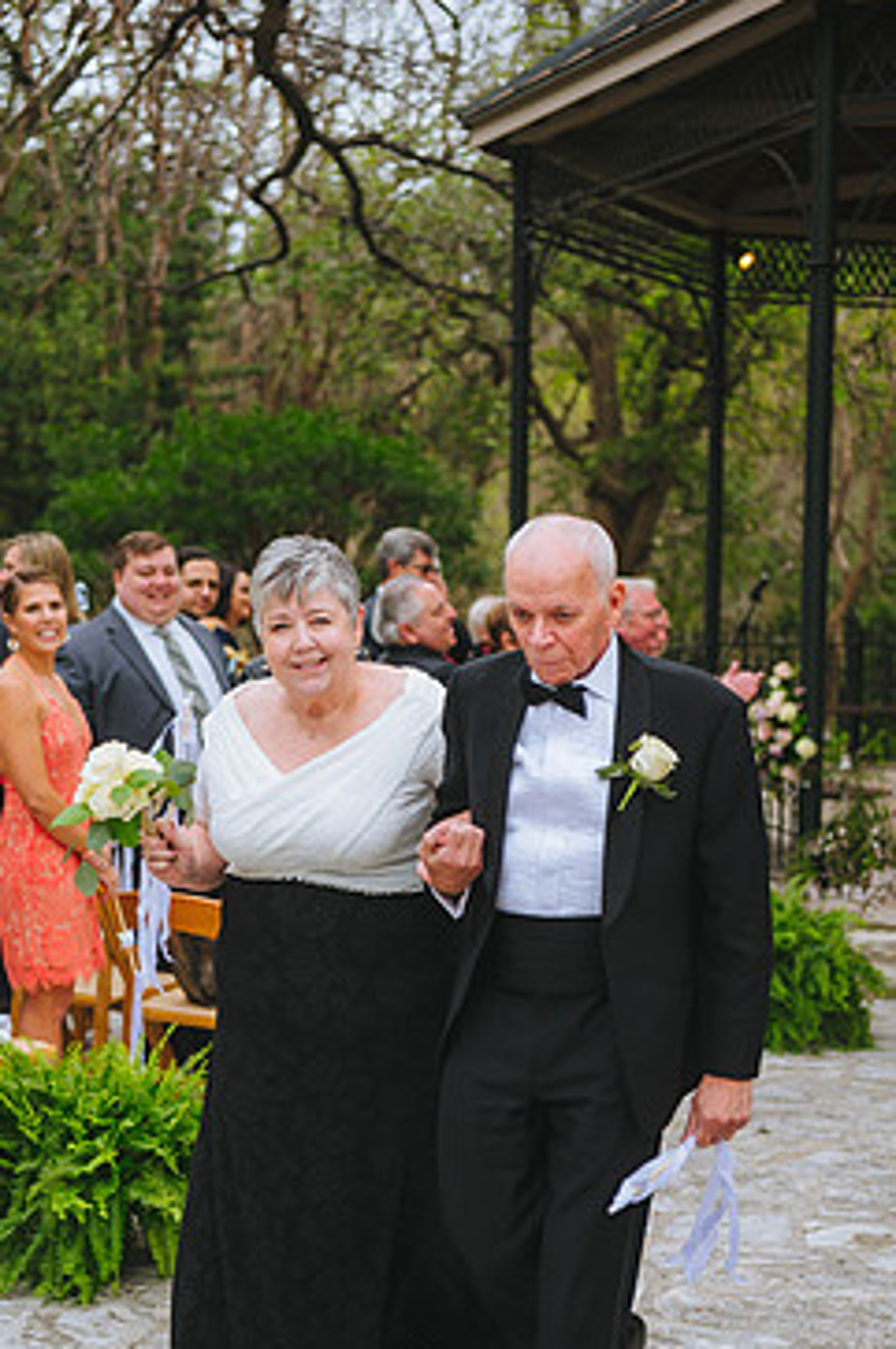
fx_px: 2321
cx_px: 366
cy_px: 832
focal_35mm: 62
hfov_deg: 21.8
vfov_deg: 32.3
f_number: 2.8
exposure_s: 1/1600
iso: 400
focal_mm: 50
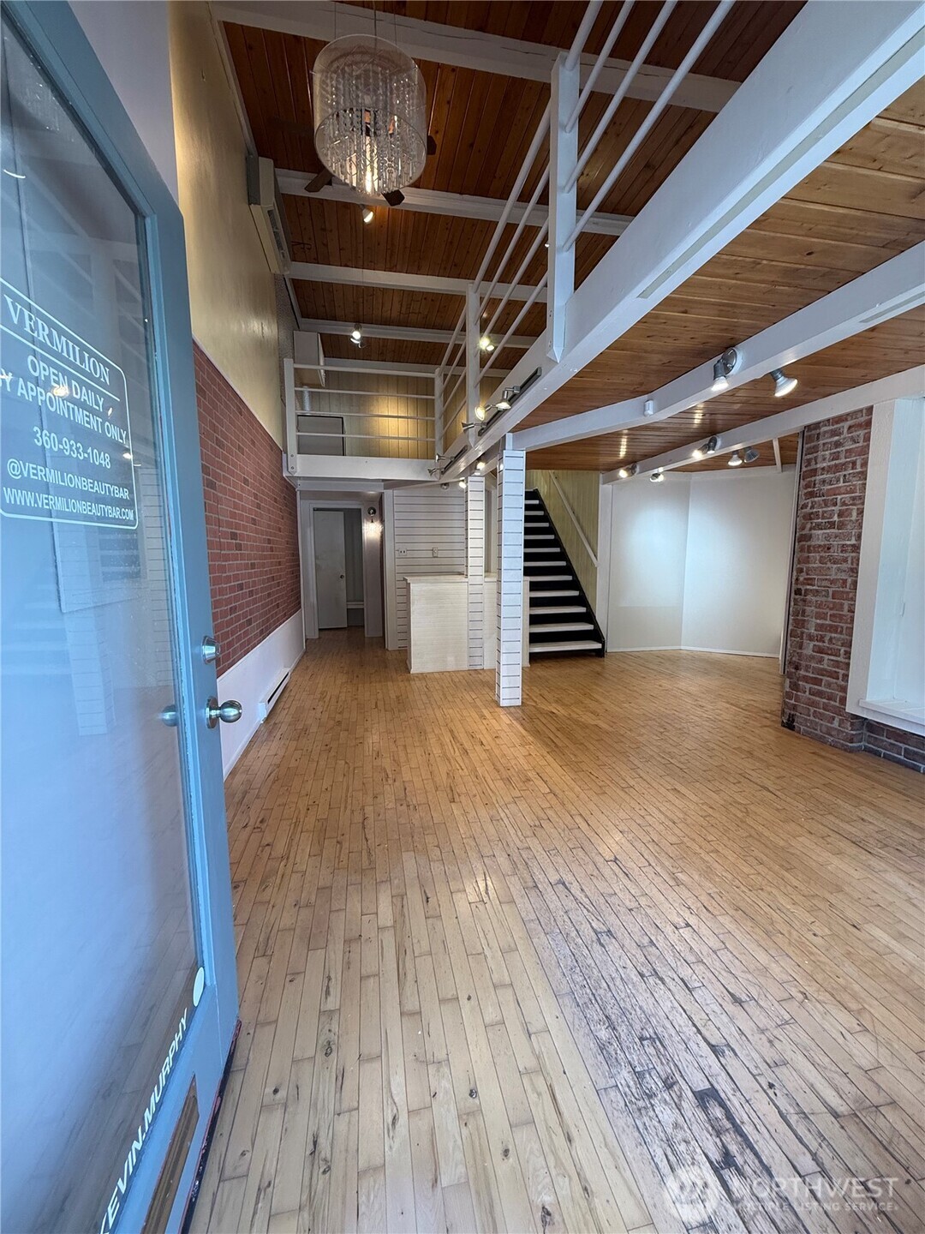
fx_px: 499
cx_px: 462
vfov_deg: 102.1
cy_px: 617
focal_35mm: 14
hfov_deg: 85.7
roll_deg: -0.4
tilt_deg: -7.1
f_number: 2.2
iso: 125
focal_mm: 2.22
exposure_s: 1/120
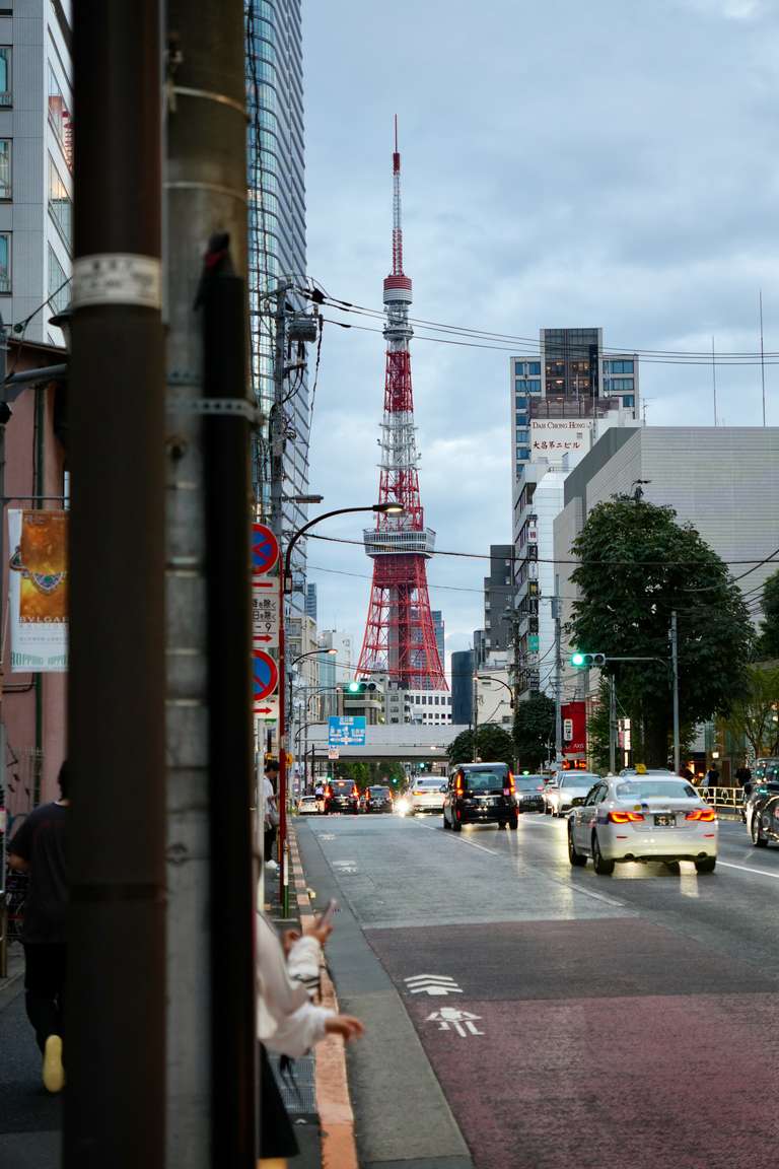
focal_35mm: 61
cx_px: 390
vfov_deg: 32.7
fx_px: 1991
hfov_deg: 22.1
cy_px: 584
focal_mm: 40.9
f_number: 2.8
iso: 400
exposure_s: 1/80
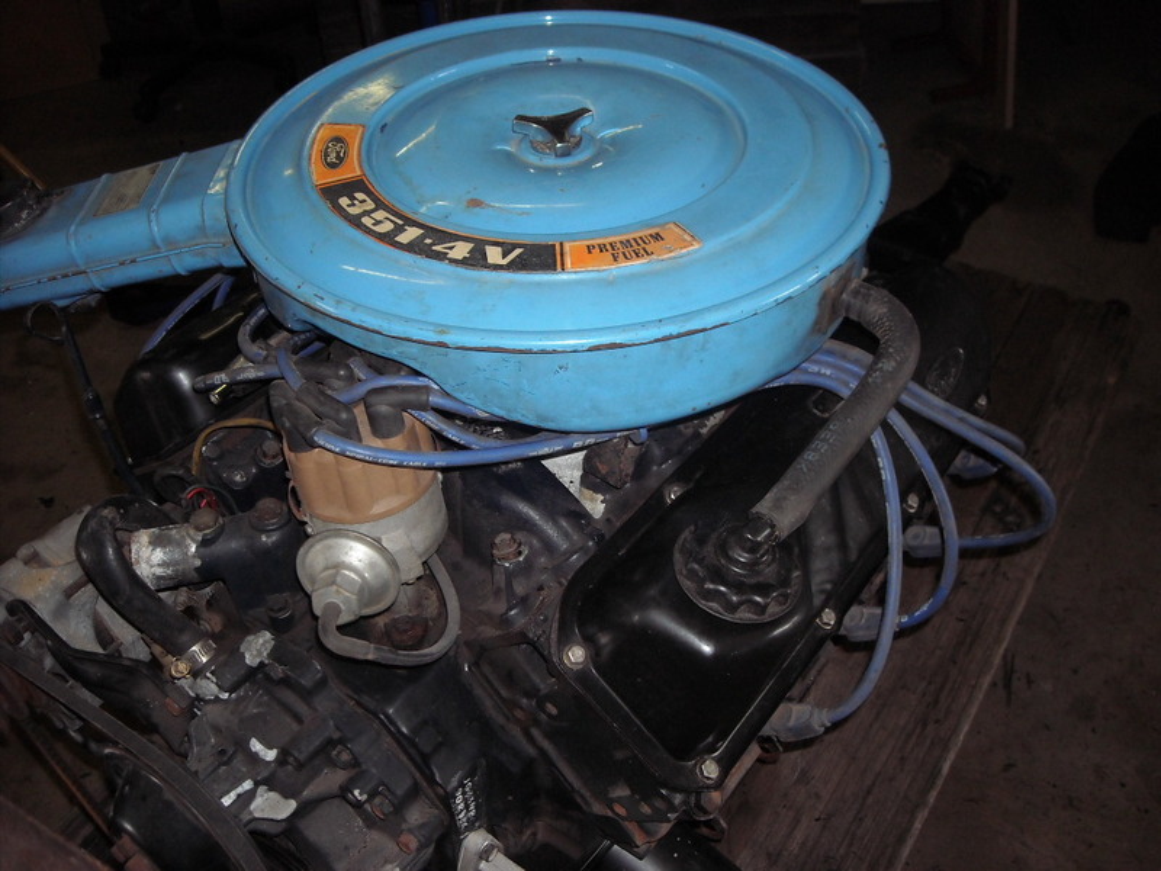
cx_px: 580
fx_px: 1174
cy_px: 436
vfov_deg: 40.7
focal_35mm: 35
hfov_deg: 52.6
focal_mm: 5.7
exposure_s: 1/60
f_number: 2.8
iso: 200
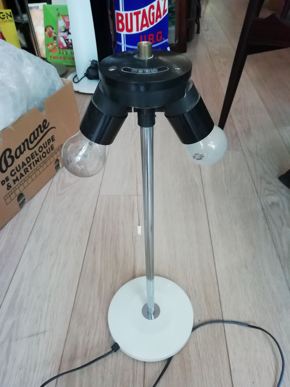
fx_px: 290
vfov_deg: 67.3
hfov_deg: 53.1
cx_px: 145
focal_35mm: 26
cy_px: 194
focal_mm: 3.46
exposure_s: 1/33.3
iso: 320
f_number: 2.2
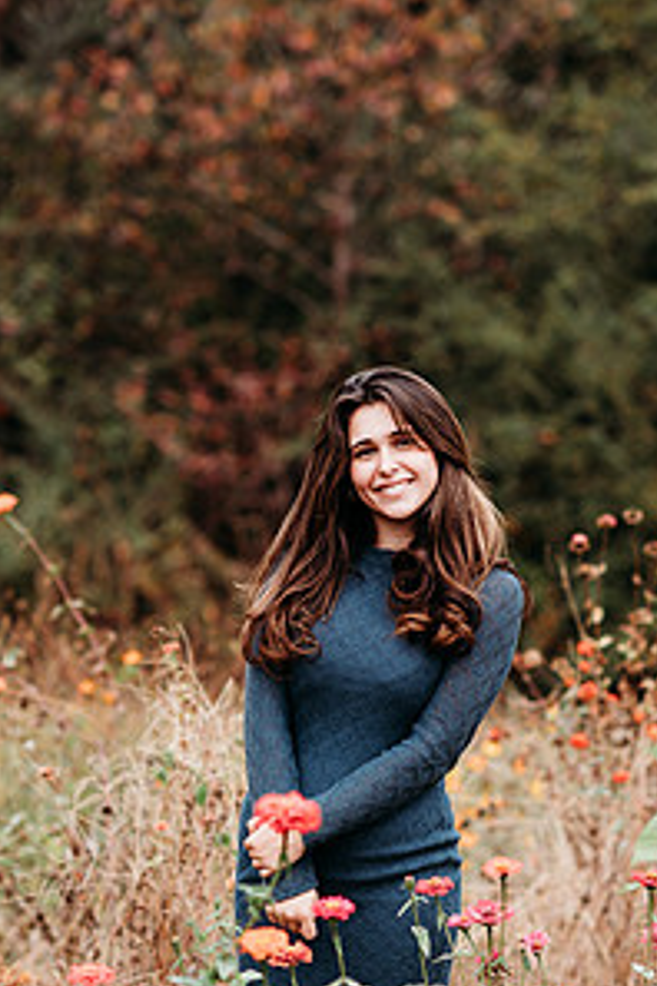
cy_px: 531
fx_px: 3531
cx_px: 305
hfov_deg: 10.6
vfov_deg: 15.9
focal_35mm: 129
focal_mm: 85
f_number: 2.2
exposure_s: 1/500
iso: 100
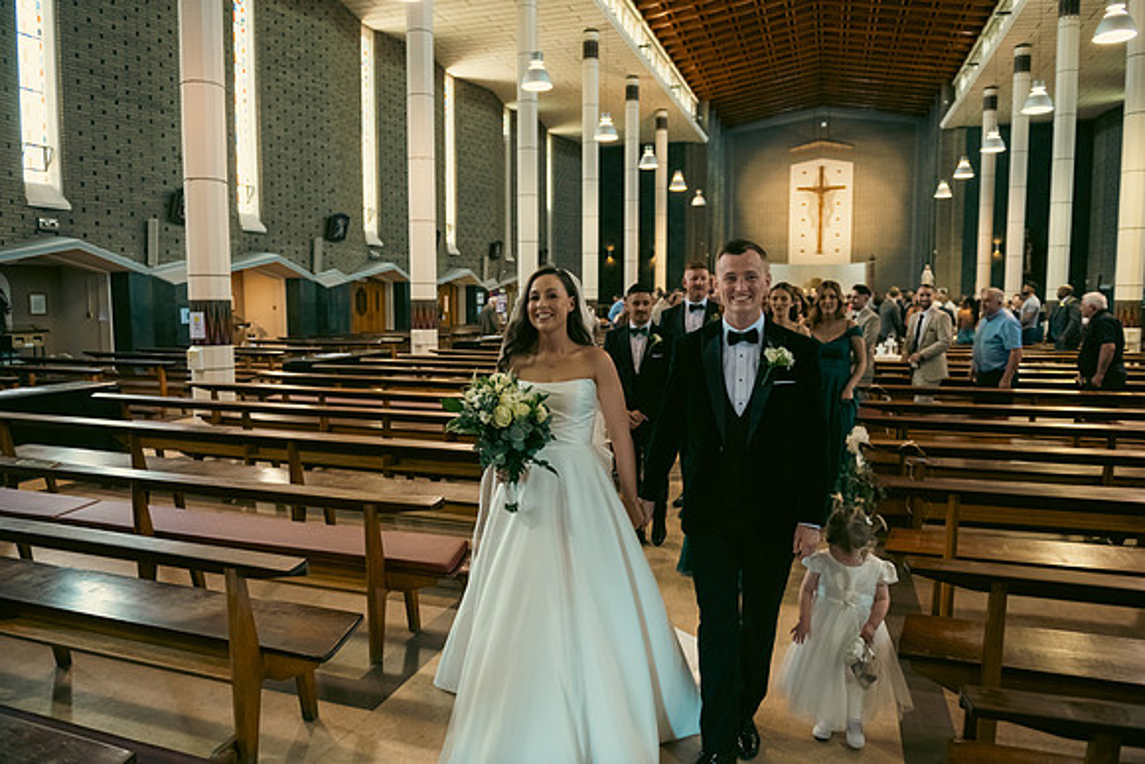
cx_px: 572
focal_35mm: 24
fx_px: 763
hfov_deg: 73.7
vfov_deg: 53.2
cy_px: 382
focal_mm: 24
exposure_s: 1/160
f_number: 3.5
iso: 1000
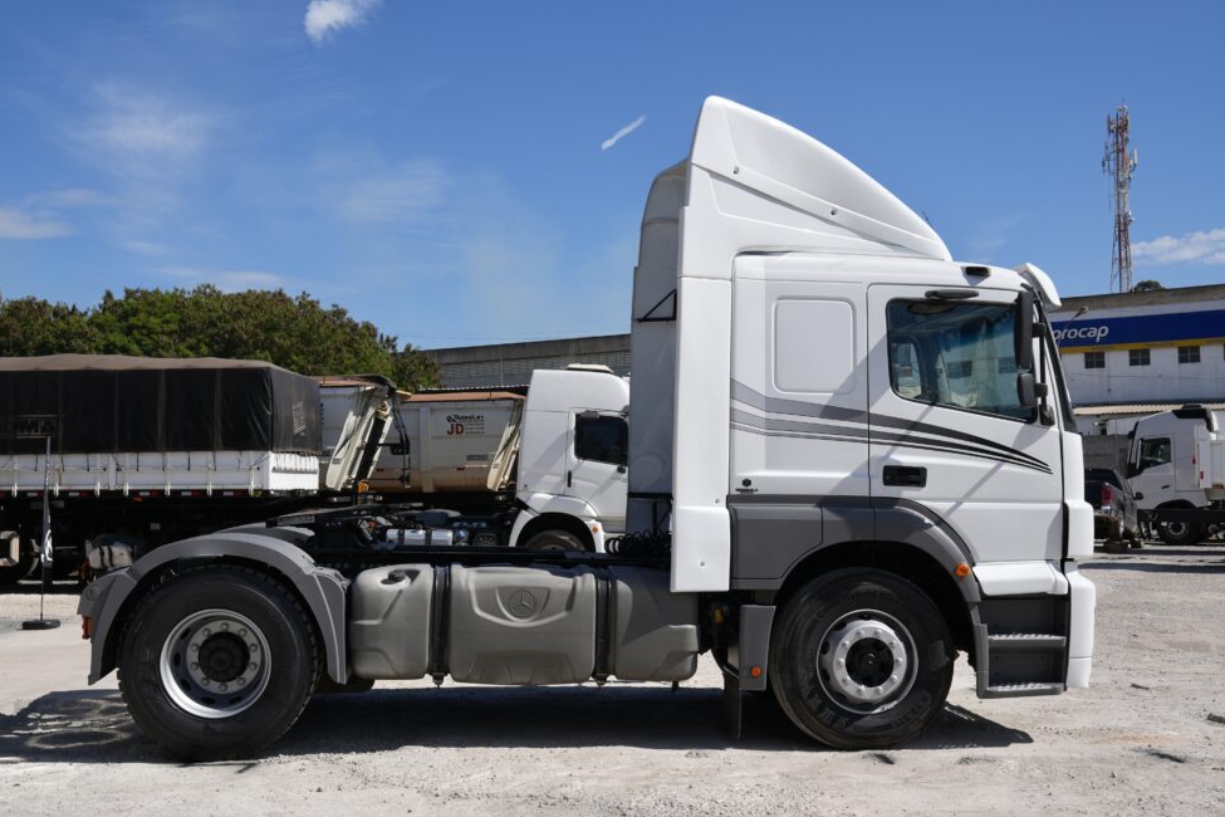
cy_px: 428
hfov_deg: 46.3
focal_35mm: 42
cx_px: 587
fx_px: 1431
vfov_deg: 31.9
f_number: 8
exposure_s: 1/400
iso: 100
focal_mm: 26.7
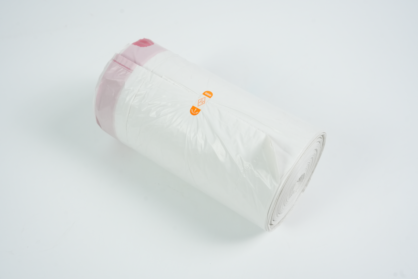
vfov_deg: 29.2
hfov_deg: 42.7
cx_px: 209
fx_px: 534
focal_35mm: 46
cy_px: 140
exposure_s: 1/320
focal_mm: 46
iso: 1600
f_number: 8
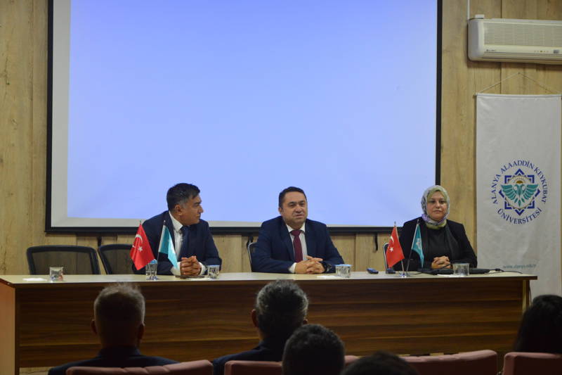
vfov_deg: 17.5
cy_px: 188
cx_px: 281
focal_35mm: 78
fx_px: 1217
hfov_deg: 26.0
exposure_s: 1/60
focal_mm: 52
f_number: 5
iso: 1800
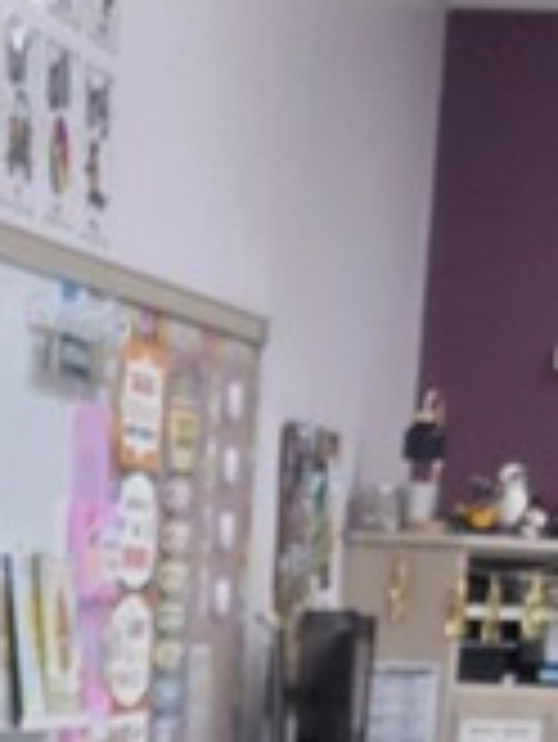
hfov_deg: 10.3
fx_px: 3070
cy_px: 2136
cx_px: 14
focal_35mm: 143
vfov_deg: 10.4
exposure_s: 1/120
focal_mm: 6.3
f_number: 1.7
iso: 500
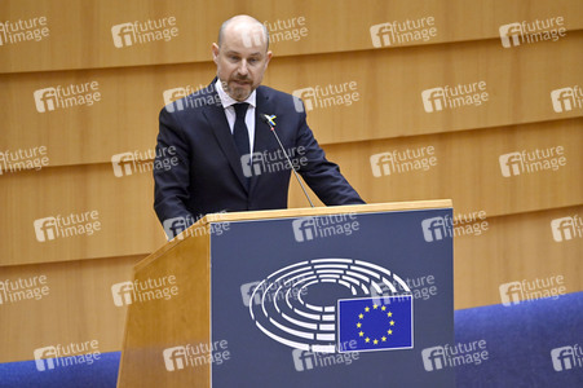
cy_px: 194
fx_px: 9709
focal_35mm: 600
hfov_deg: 3.4
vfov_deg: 2.3
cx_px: 292
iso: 4000
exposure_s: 1/500
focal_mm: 600
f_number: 6.3
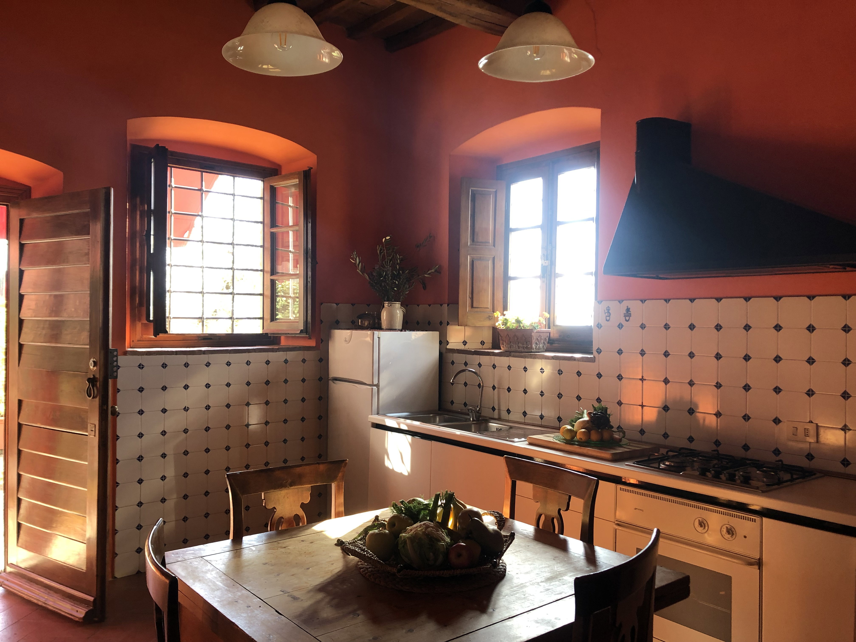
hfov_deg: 63.4
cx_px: 428
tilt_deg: -0.6
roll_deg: +0.0
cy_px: 321
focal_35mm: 28
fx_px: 692
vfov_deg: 49.7
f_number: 1.8
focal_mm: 3.99
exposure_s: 1/40
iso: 25
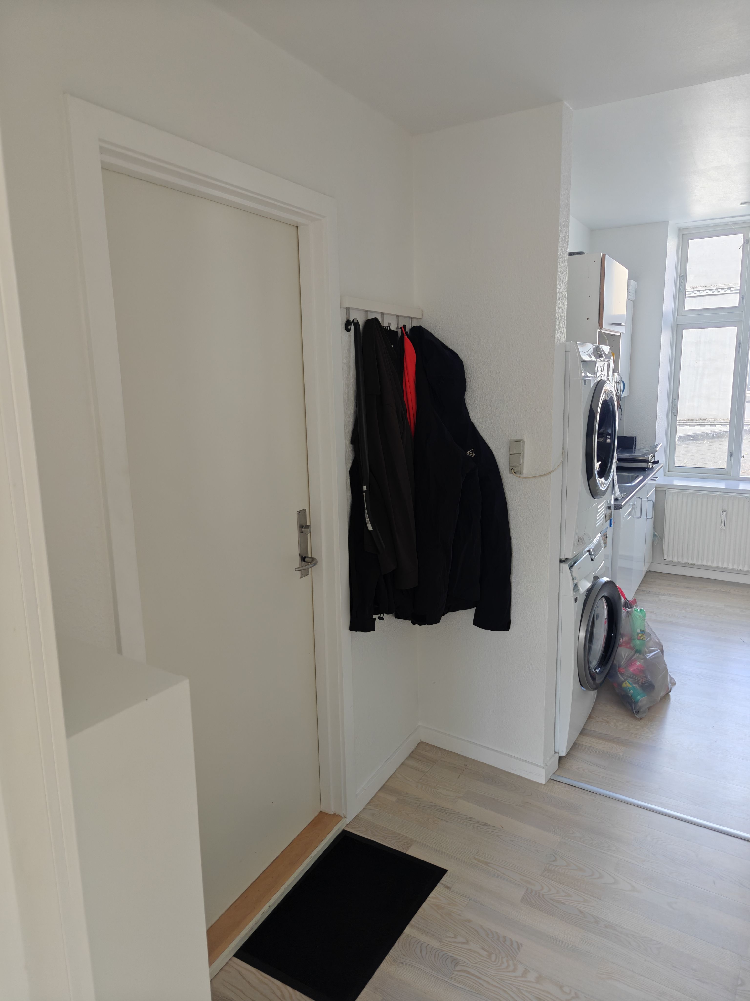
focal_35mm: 23
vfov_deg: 73.9
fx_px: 664
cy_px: 500
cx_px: 375
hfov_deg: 58.9
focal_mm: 6.06
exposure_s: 1/282
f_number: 1.6
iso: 250
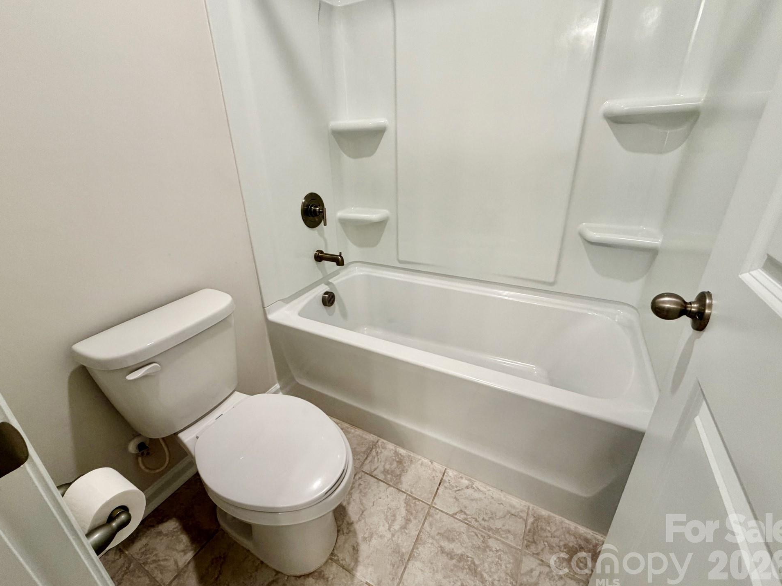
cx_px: 377
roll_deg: +2.0
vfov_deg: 81.7
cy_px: 280
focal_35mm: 15
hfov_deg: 98.1
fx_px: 339
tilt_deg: -23.1
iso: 200
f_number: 2.2
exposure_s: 1/60
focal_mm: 2.22
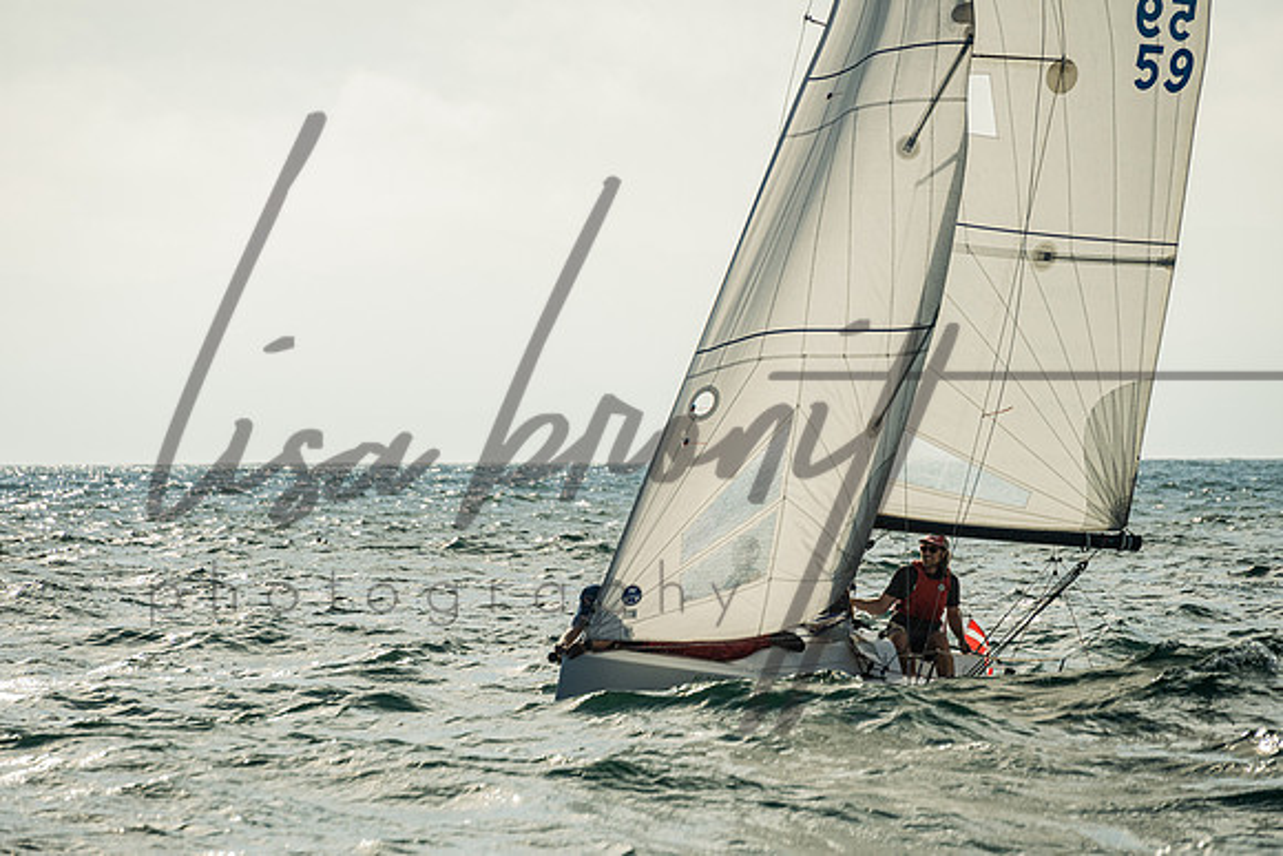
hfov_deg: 8.1
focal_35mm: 254
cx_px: 622
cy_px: 513
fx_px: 9054
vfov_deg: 5.4
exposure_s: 1/1600
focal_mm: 200
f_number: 6.3
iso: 250
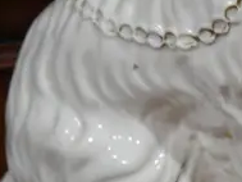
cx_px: 462
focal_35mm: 184
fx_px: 1287
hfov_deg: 10.0
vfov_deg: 8.1
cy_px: 110
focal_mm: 17
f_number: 4
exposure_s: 1/60
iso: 250
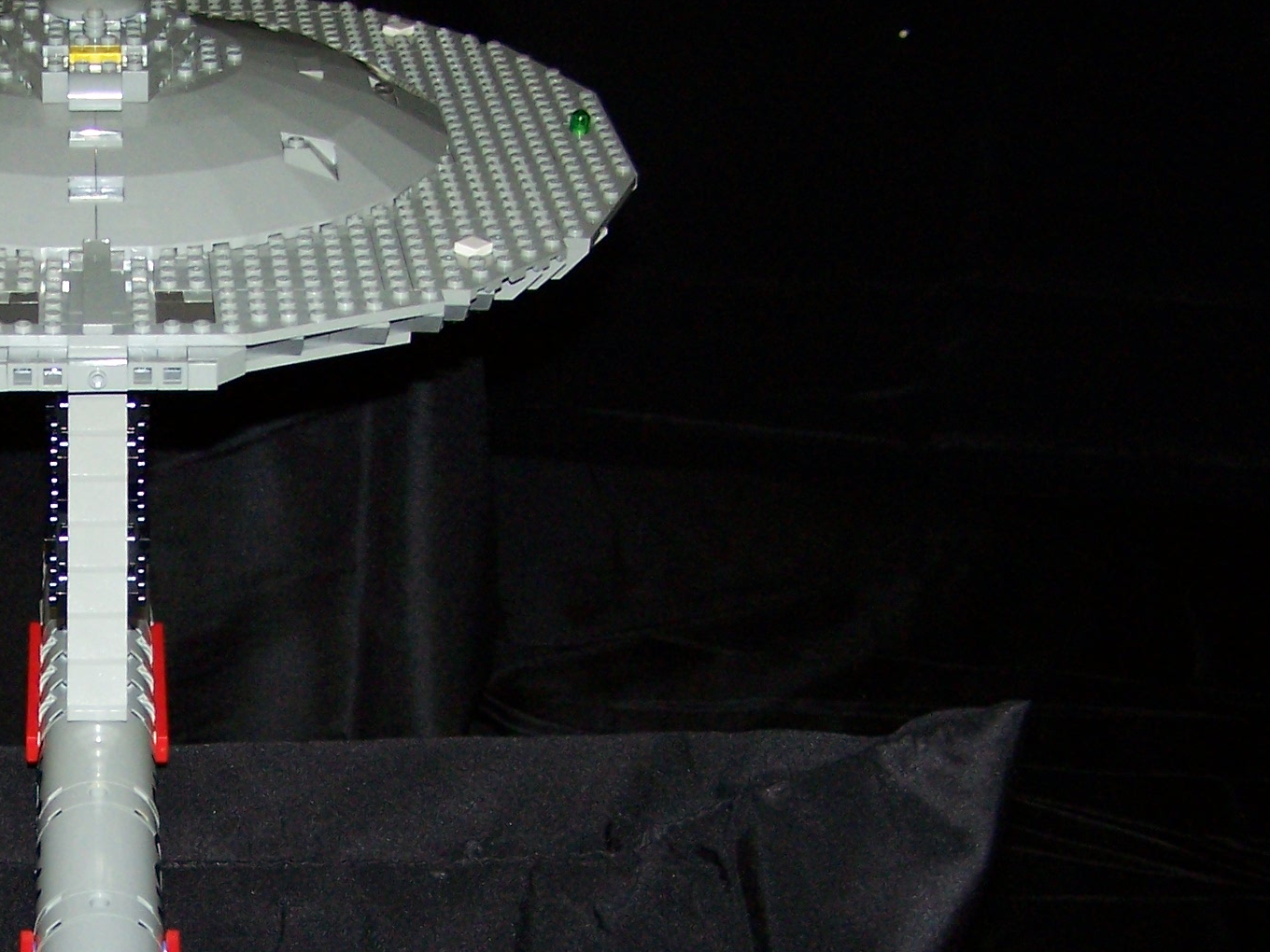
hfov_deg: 26.1
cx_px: 107
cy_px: 764
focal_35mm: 72
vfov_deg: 20.2
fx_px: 2642
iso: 140
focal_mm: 6.3
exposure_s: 1/45
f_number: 2.8
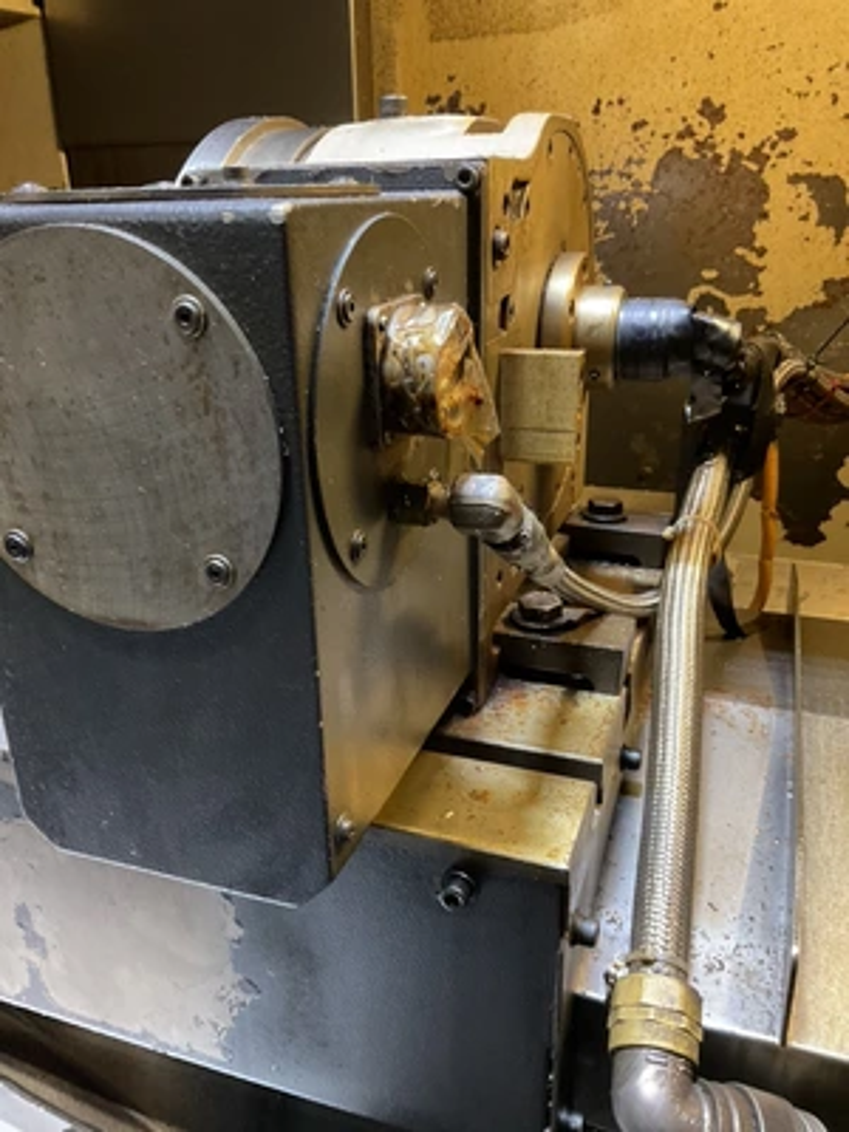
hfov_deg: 48.2
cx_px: 424
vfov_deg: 61.7
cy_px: 566
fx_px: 948
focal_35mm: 29
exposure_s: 1/30
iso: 250
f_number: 1.8
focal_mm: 3
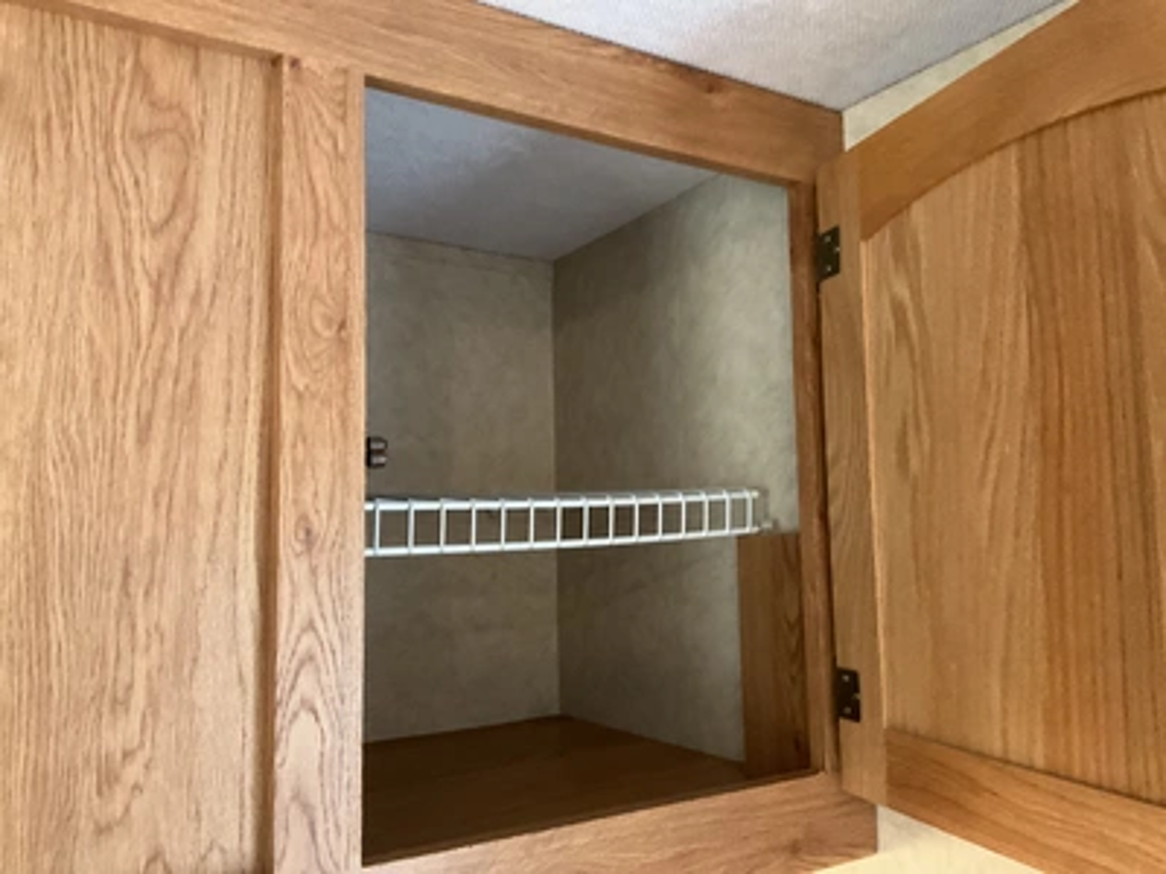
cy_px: 437
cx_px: 583
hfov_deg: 61.7
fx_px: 977
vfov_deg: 48.2
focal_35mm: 29
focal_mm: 3
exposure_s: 1/35
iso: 320
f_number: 1.8
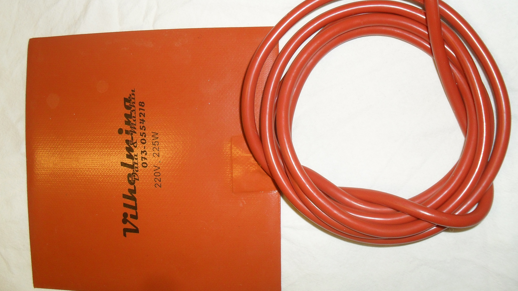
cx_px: 262
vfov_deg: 30.3
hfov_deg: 51.6
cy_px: 115
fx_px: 536
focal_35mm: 39
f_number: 3.2
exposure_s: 1/45
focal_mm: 6.3
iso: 200
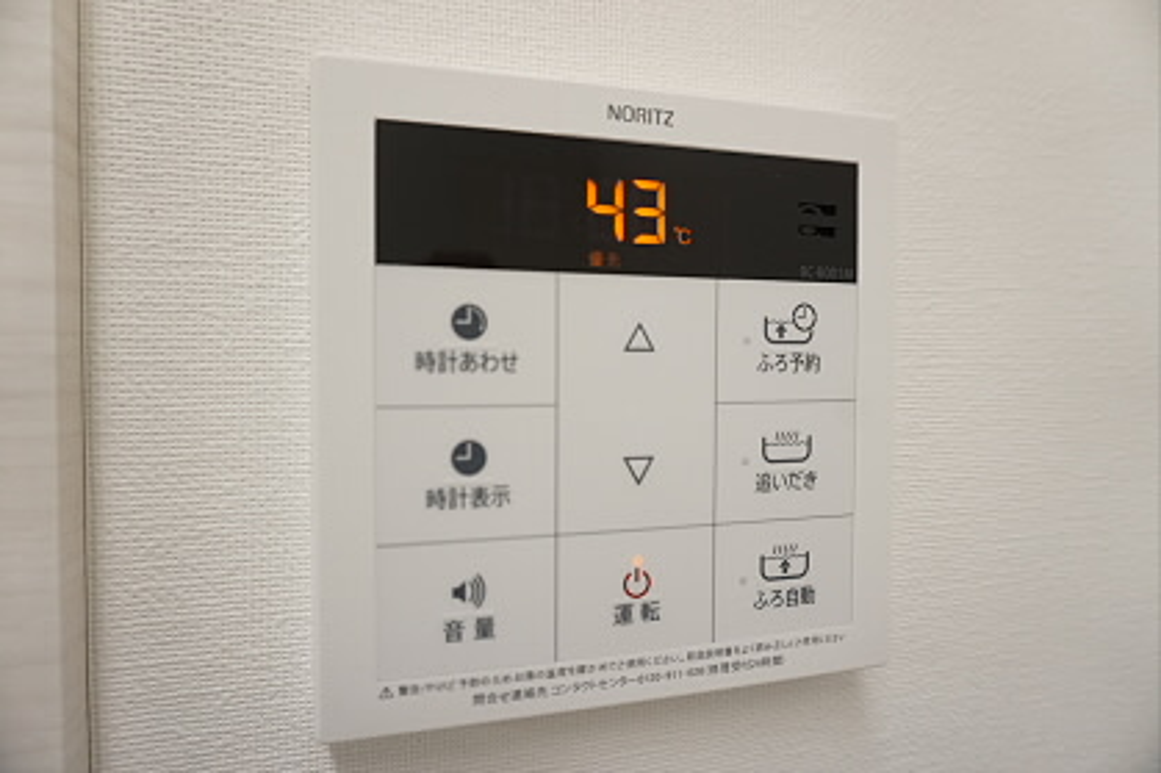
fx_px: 774
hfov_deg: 73.8
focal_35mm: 24
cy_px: 386
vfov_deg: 53.1
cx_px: 580
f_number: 4
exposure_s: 1/160
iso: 1250
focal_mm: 16
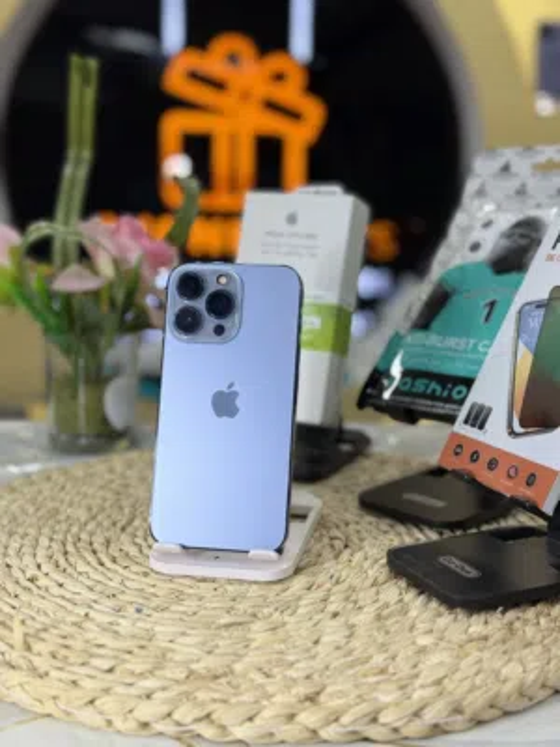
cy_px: 374
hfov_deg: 30.3
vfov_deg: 39.7
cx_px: 280
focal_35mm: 48
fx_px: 1035
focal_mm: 6.76
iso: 64
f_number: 1.78
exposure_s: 1/330
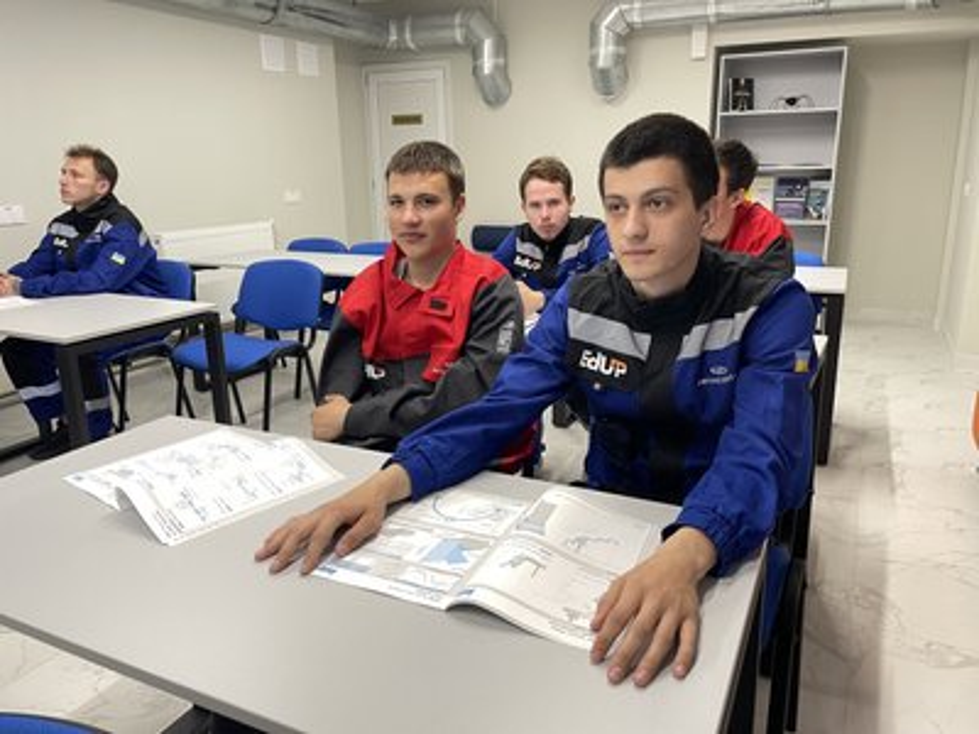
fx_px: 735
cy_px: 367
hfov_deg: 67.3
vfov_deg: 53.1
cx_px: 490
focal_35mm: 26
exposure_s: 1/50
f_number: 1.6
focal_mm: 4.2
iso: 80
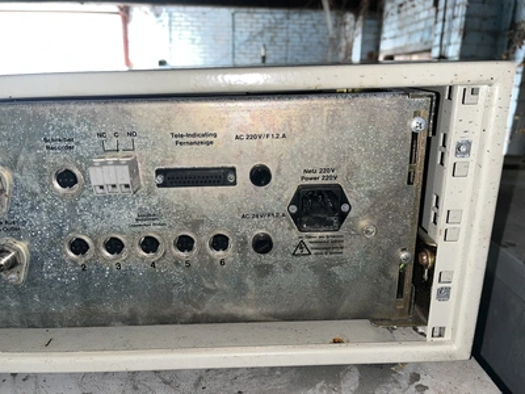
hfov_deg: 67.3
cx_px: 262
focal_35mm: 26
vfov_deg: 53.1
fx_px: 394
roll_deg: -1.3
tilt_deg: -17.6
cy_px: 197
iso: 32
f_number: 1.6
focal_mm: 5.1
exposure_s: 1/4
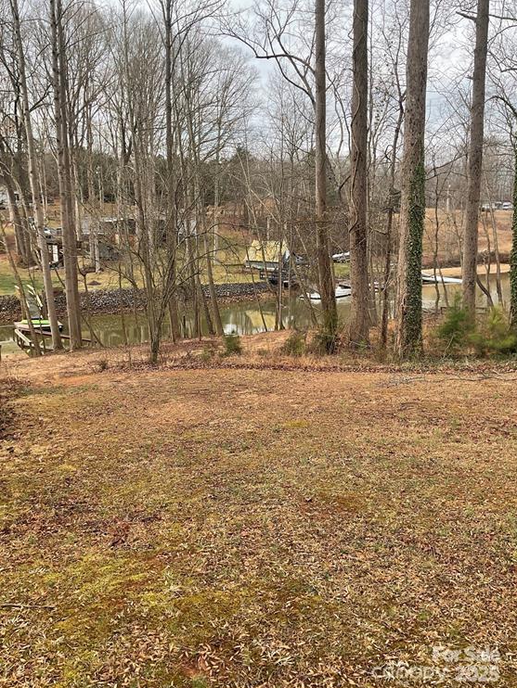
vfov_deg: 59.9
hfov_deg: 46.8
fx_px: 597
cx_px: 252
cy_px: 339
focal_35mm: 30
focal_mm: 3
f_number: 1.8
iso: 16
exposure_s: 1/312
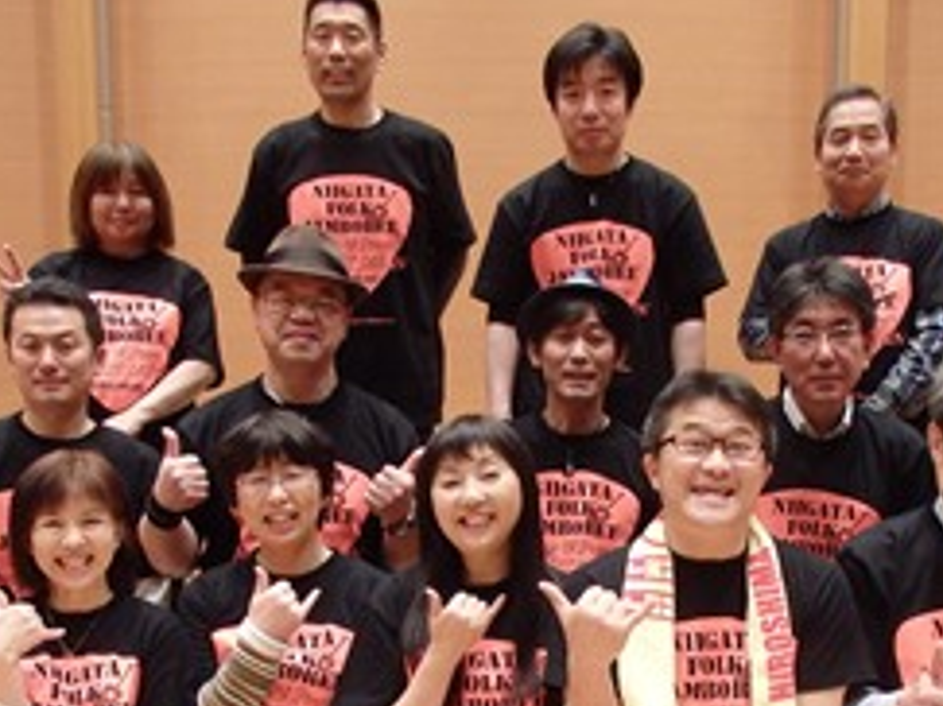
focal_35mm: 52
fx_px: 1416
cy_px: 694
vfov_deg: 26.6
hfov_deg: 36.7
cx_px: 578
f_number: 3
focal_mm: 4.5
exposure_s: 1/30
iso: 500
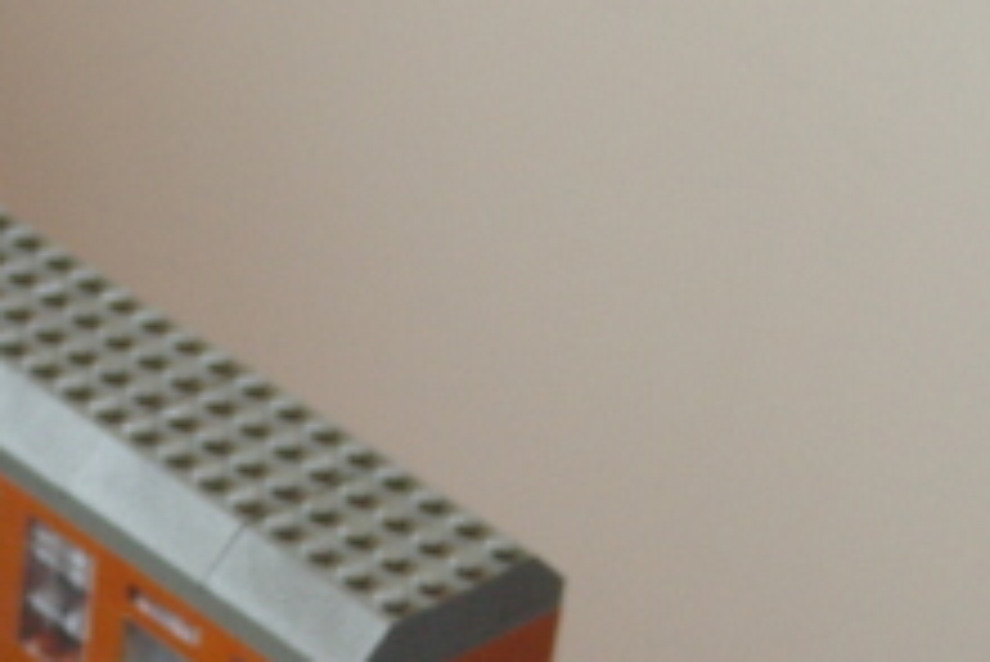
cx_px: 104
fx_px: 4797
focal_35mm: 174
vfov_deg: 7.8
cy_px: 905
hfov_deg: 11.7
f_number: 4
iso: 800
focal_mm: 25
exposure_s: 1/50
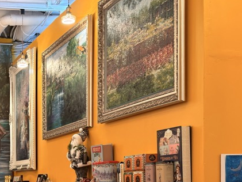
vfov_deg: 19.3
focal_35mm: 73
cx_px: -27
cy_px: 204
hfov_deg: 24.8
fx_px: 510
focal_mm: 6.76
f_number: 1.78
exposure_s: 1/40
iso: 200
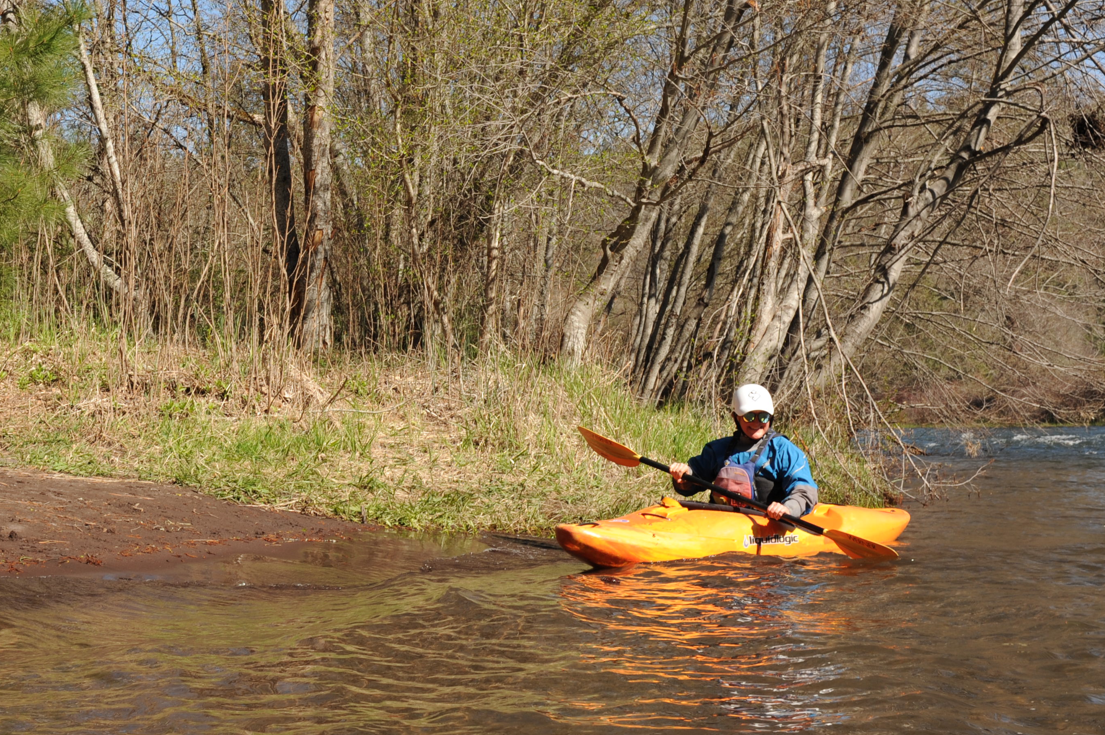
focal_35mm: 55
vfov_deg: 24.4
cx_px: 357
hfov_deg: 35.9
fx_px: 1687
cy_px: 232
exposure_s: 1/200
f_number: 11
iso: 250
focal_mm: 35
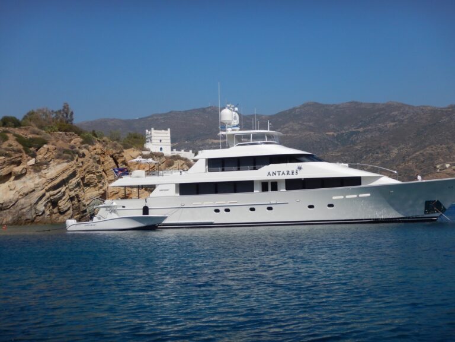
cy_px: 171
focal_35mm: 52
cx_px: 228
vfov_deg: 28.0
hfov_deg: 36.8
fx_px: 683
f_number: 8.7
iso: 125
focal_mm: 9.2
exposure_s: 1/400
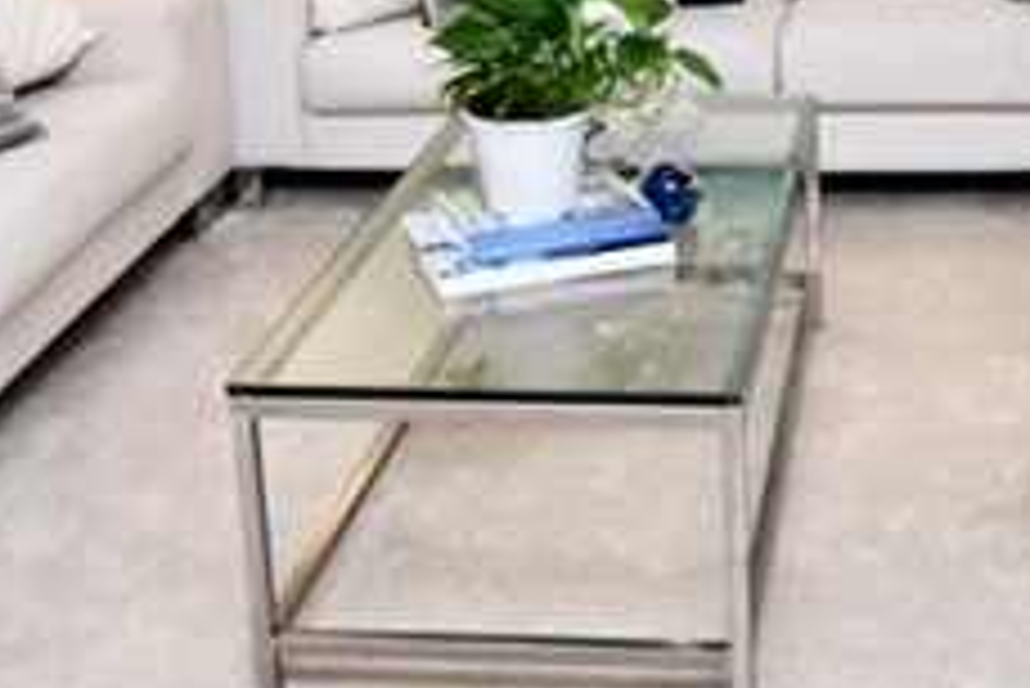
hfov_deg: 29.6
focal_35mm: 67
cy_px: -22
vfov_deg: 19.7
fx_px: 1918
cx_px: 769
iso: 800
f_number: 4
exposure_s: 1/200
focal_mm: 10
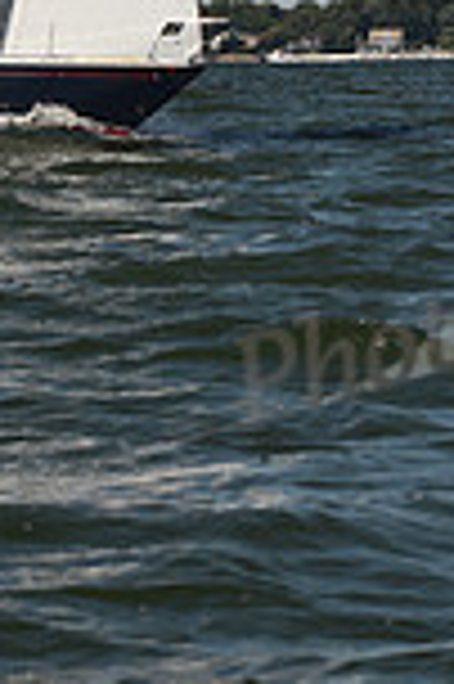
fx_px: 5062
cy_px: -320
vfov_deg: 7.6
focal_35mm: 267
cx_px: 2
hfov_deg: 5.1
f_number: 5
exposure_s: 1/1250
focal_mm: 70
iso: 250
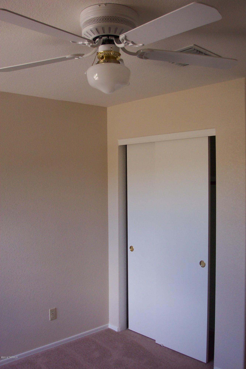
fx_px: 359
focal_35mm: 35
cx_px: 123
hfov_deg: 37.8
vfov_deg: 54.4
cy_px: 184
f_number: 2.8
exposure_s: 1/90
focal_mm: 7.5
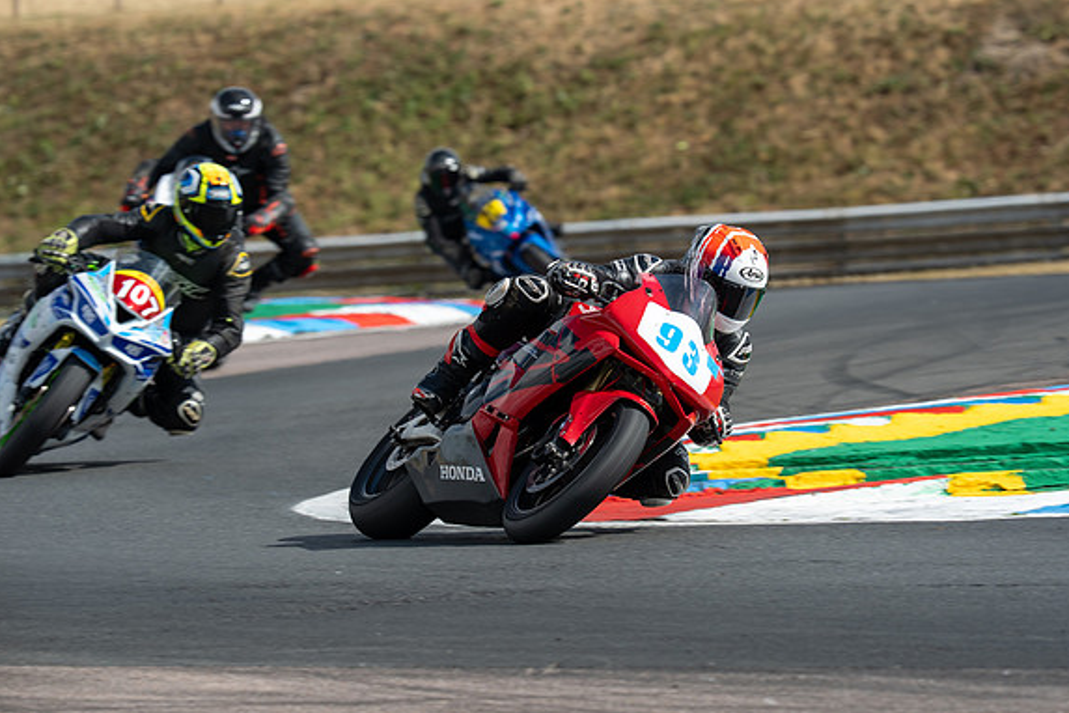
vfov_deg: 3.4
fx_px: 12025
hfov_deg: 5.1
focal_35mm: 405
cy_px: 356
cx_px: 534
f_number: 9
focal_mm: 400
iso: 125
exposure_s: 1/400
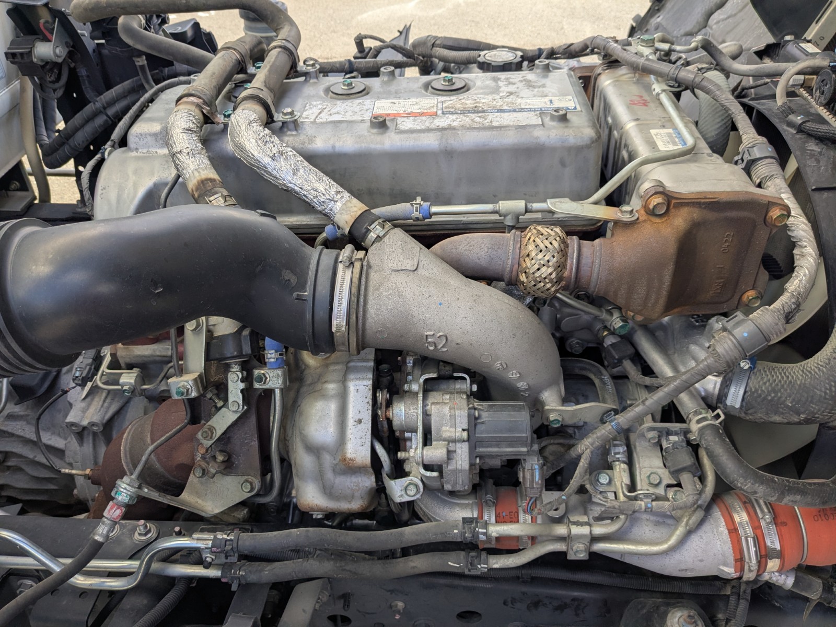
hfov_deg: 65.3
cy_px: 314
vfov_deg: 51.4
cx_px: 418
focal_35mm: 27
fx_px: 652
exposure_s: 1/520
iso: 47
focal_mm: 4.38
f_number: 1.73
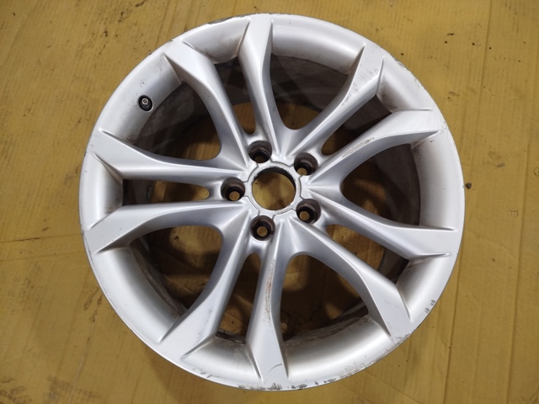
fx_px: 374
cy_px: 202
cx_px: 270
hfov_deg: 71.6
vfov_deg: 56.8
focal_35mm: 24
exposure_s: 1/33
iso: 320
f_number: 1.7
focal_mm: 5.31
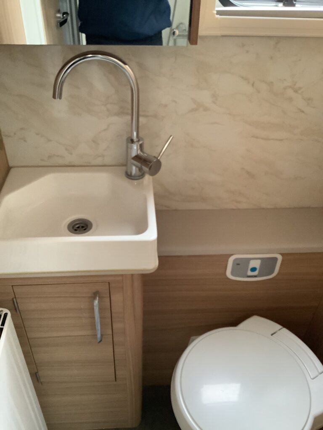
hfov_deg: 45.4
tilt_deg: -39.0
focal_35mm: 31
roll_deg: -1.2
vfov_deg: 58.4
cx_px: 162
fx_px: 386
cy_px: 215
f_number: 2.4
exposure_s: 1/40
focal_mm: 3.3
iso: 400
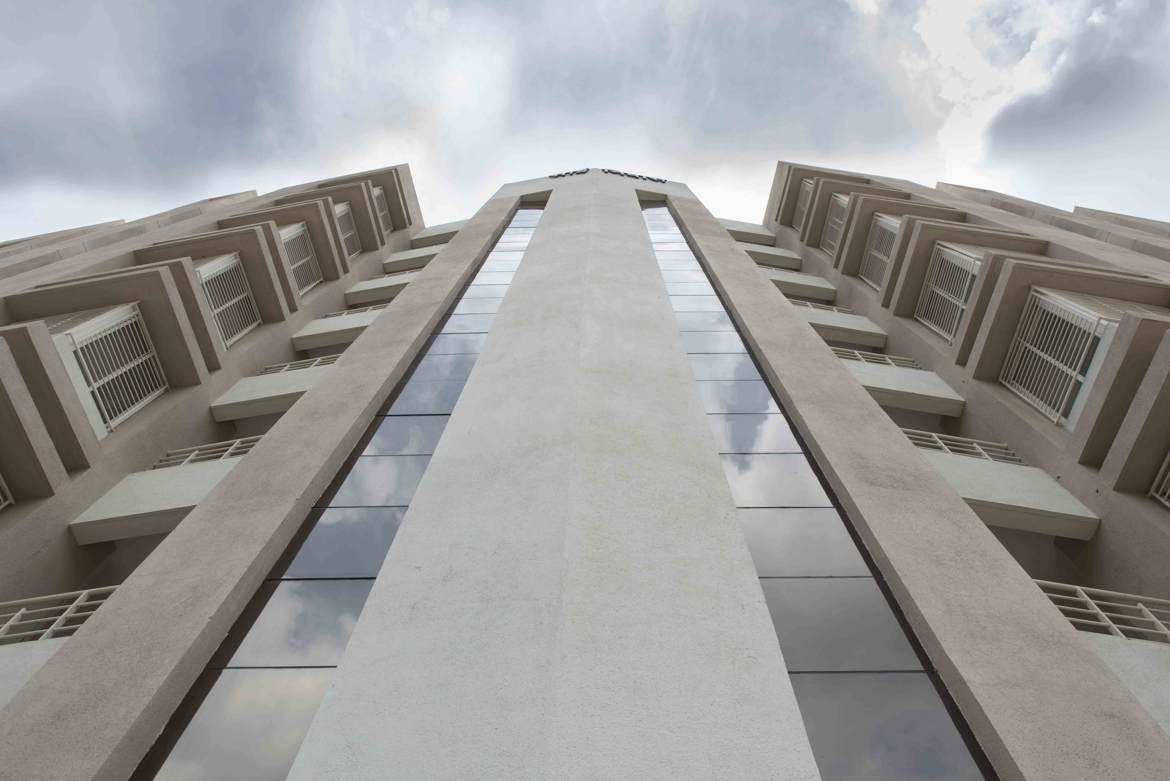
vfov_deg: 53.2
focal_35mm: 24
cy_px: 390
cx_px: 585
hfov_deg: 73.7
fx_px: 780
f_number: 8
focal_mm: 24
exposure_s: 1/250
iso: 100
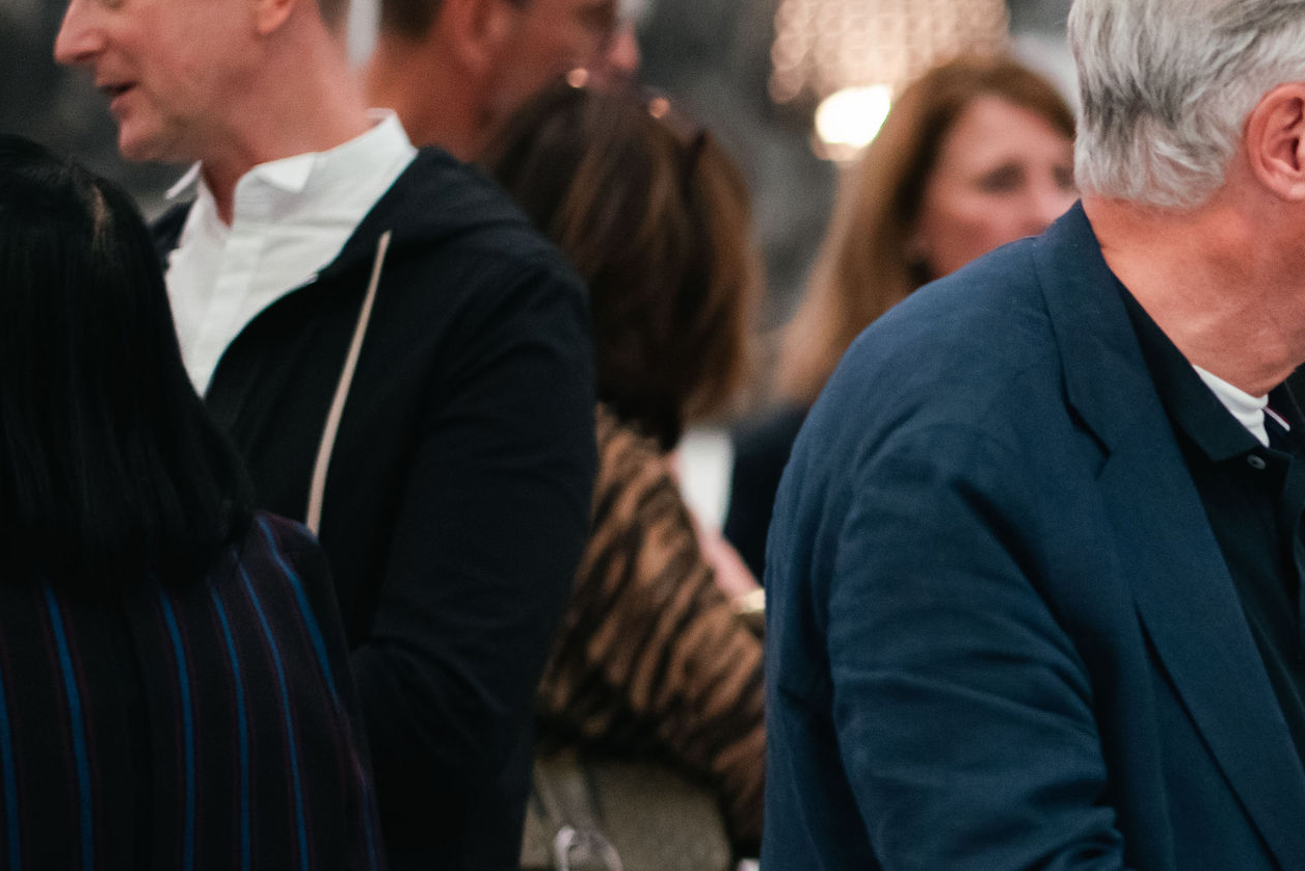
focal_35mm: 275
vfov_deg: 5.0
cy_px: 574
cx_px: 1781
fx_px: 9970
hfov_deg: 7.4
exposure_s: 1/250
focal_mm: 85
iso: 1600
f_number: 1.4
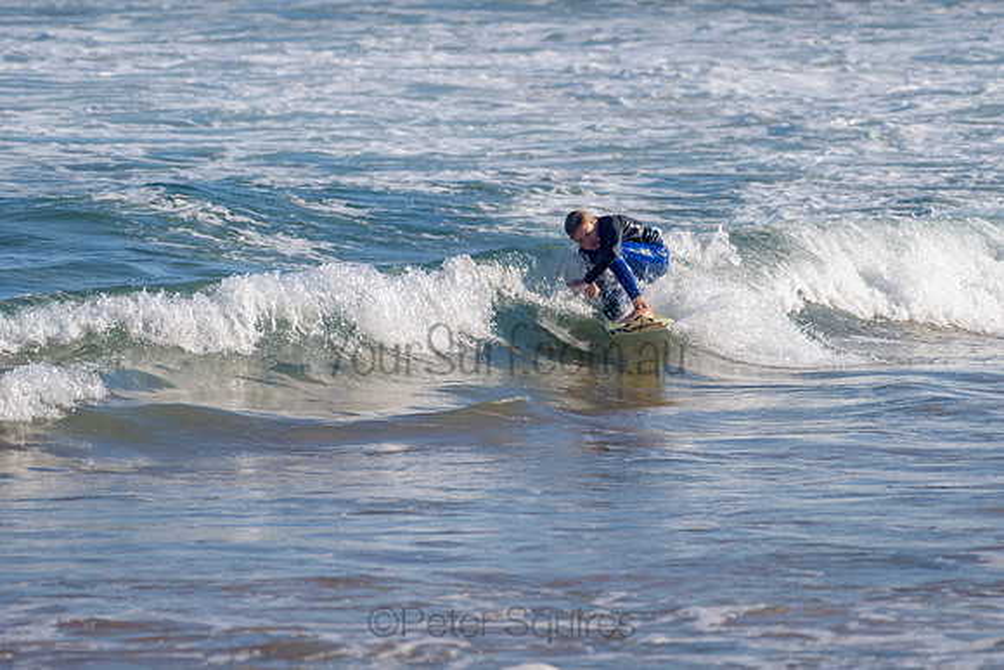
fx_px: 17105
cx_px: 616
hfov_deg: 3.4
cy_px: 259
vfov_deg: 2.2
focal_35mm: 613
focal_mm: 500
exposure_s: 1/2000
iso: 160
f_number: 5.6
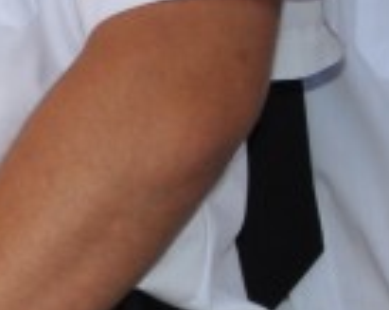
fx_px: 5905
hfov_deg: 3.7
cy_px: -77
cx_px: -877
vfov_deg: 3.0
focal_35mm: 514
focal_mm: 50
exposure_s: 1/100
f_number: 5
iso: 400
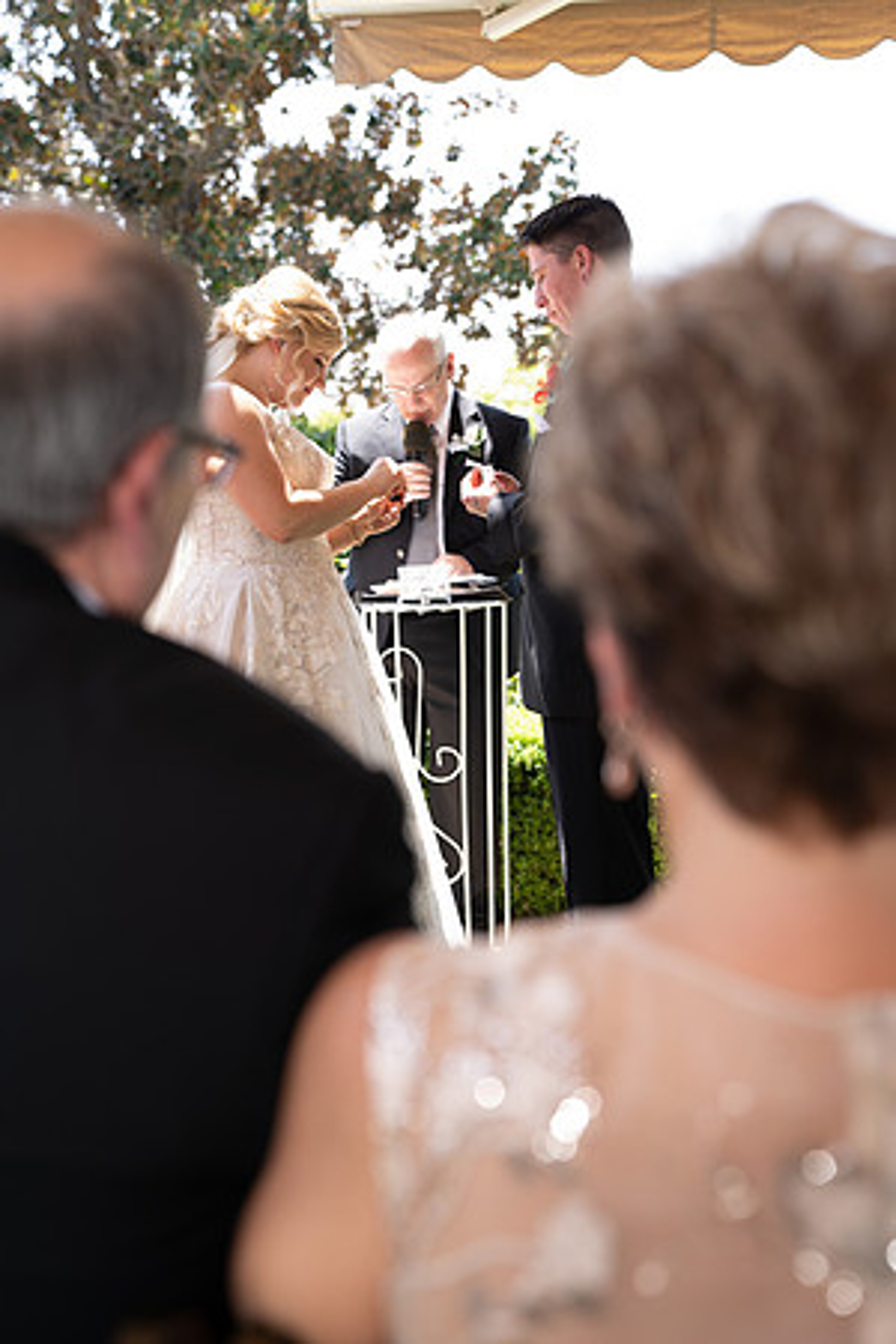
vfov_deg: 39.6
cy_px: 672
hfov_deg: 27.0
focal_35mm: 50
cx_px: 448
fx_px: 1867
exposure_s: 1/250
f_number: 3.2
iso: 200
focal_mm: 50
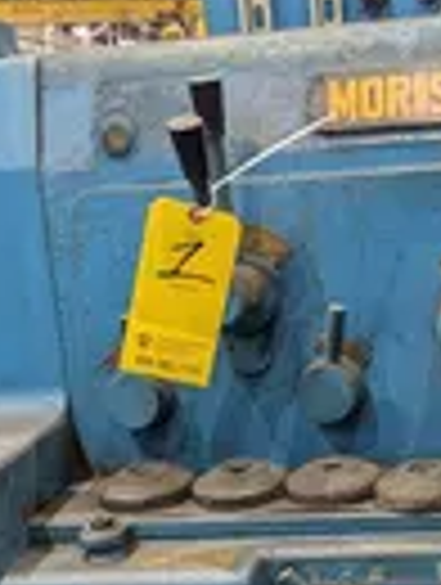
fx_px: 1253
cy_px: 531
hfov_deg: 19.4
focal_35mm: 74
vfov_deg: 25.4
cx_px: 443
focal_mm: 6.9
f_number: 1.68
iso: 672
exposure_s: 1/120
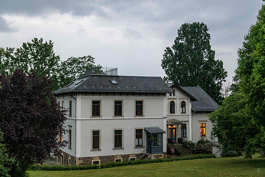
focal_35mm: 47
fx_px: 349
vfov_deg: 28.4
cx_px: 143
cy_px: 82
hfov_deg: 41.5
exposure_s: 1/100
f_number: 4
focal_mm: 44
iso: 1100
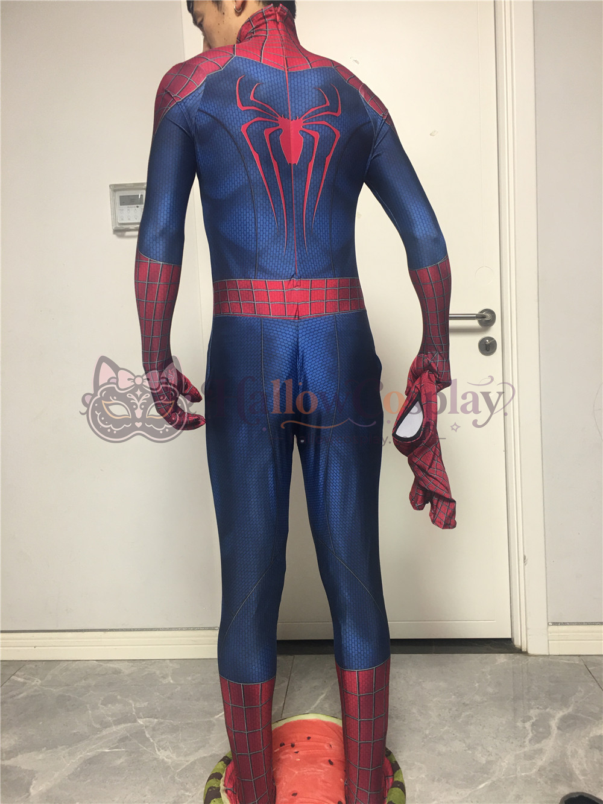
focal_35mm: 29
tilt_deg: -4.6
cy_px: 402
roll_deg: +2.0
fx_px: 673
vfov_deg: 61.7
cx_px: 302
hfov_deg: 48.2
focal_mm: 4.15
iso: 32
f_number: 2.2
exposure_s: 1/17
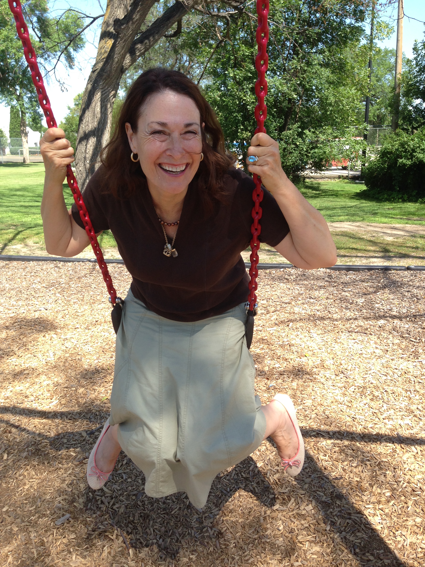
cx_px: 212
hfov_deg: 42.9
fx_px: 540
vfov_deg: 55.4
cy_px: 284
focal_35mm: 33
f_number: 2.4
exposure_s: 1/441
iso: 50
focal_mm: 4.12
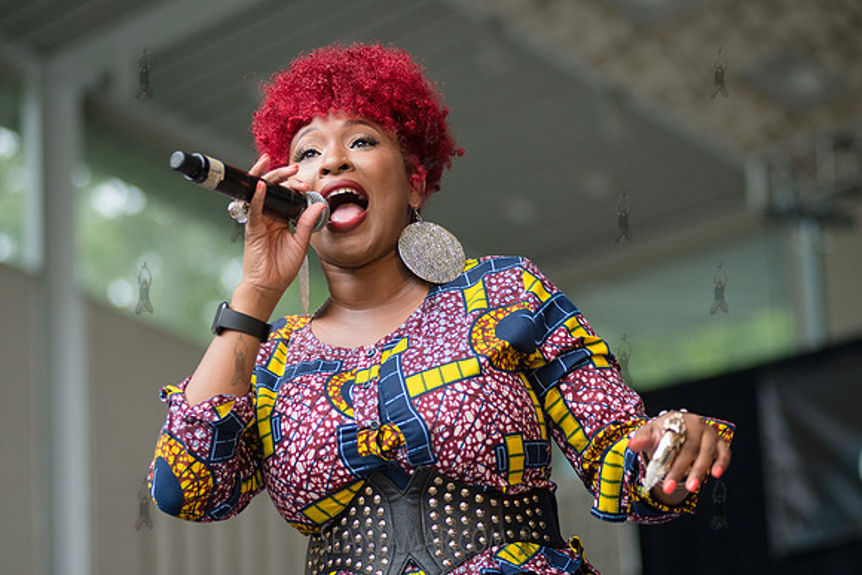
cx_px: 429
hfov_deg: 17.4
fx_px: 2812
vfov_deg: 11.7
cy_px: 284
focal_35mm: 117
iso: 1000
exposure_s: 1/1000
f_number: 2.8
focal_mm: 105
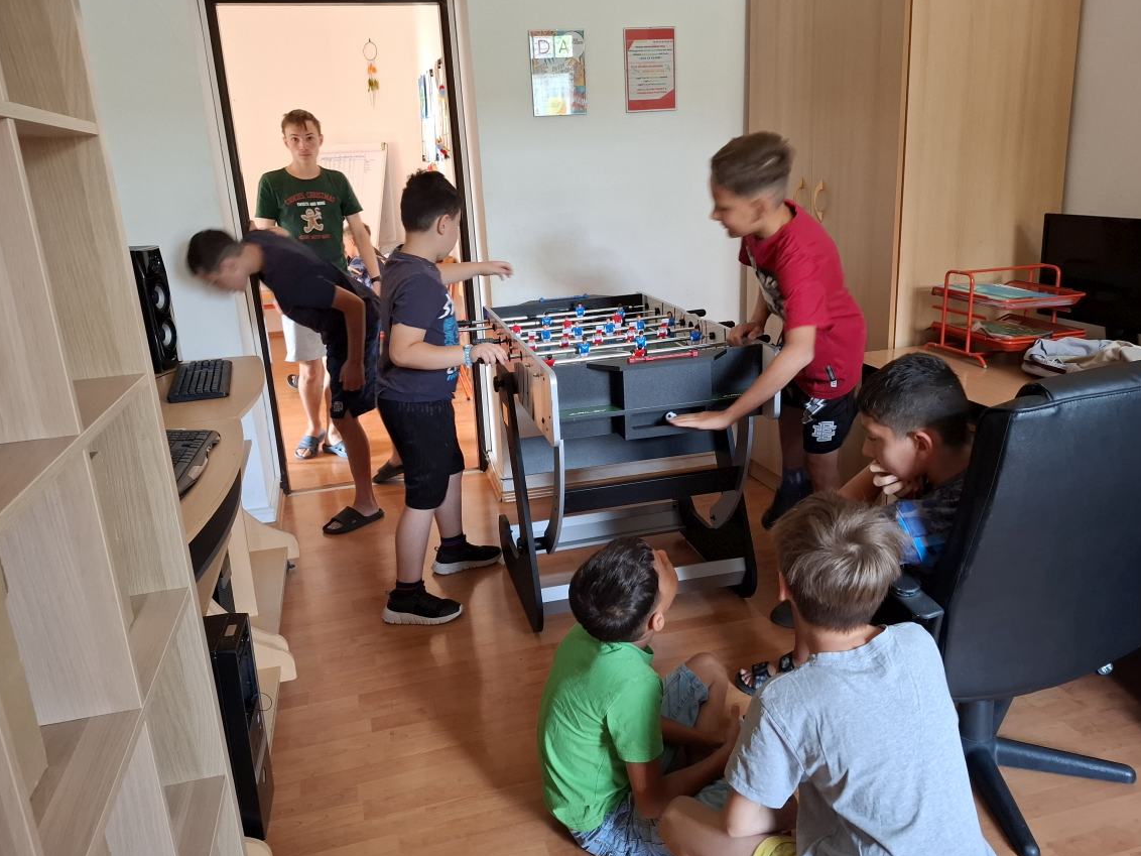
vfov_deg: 53.1
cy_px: 441
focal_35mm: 26
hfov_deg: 67.3
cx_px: 557
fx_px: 857
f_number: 1.8
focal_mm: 5.54
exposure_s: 1/33
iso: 320
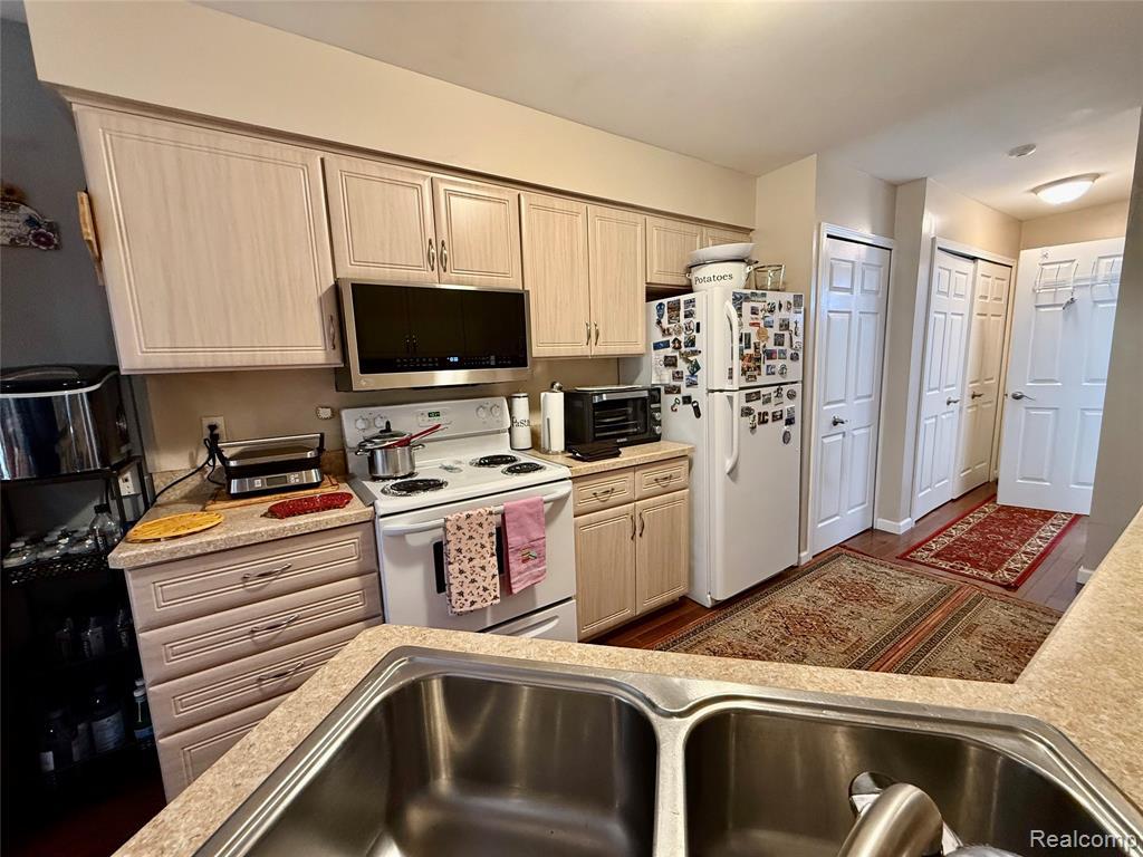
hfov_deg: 102.1
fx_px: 462
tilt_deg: -7.4
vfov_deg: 85.7
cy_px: 428
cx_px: 572
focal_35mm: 14
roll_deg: +2.6
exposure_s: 1/60
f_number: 2.2
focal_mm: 2.22
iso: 320
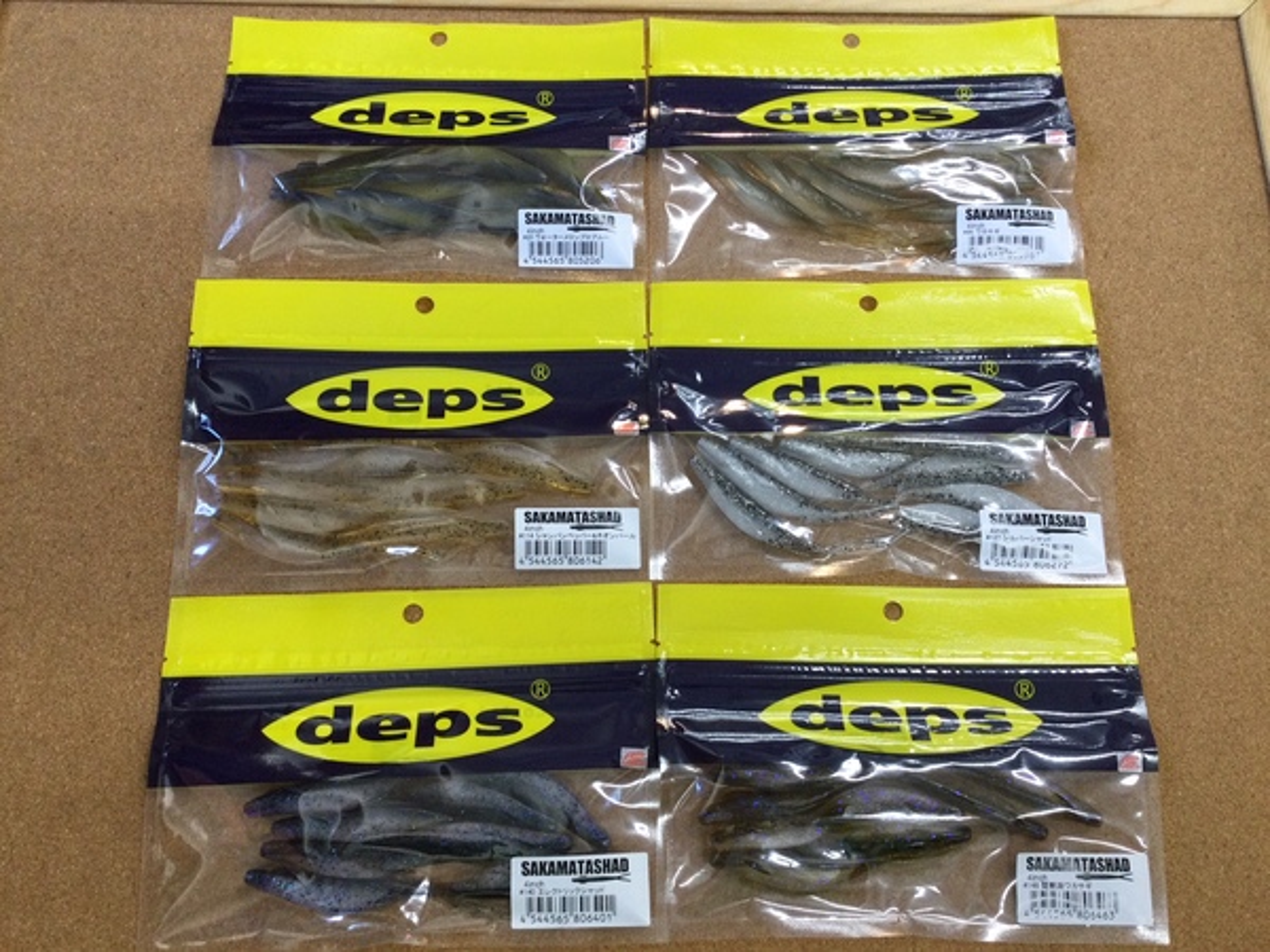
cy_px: 476
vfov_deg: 45.4
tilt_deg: -73.6
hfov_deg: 58.4
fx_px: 1137
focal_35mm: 31
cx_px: 635
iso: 32
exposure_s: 1/30
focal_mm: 3.3
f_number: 2.4
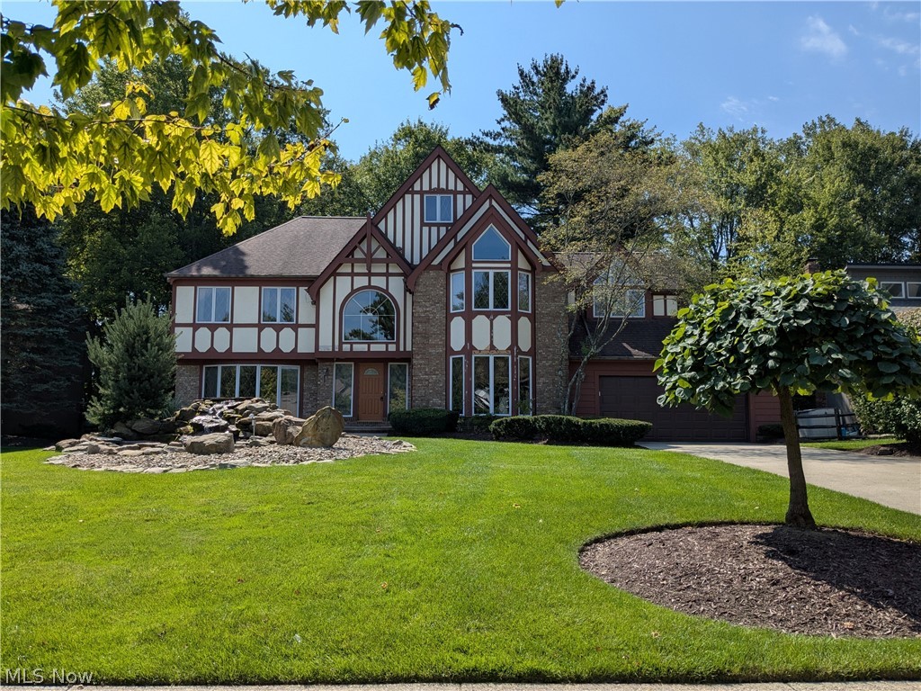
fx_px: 718
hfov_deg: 65.3
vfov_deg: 51.4
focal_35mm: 27
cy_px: 346
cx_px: 460
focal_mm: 4.38
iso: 37
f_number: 1.73
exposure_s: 1/2597
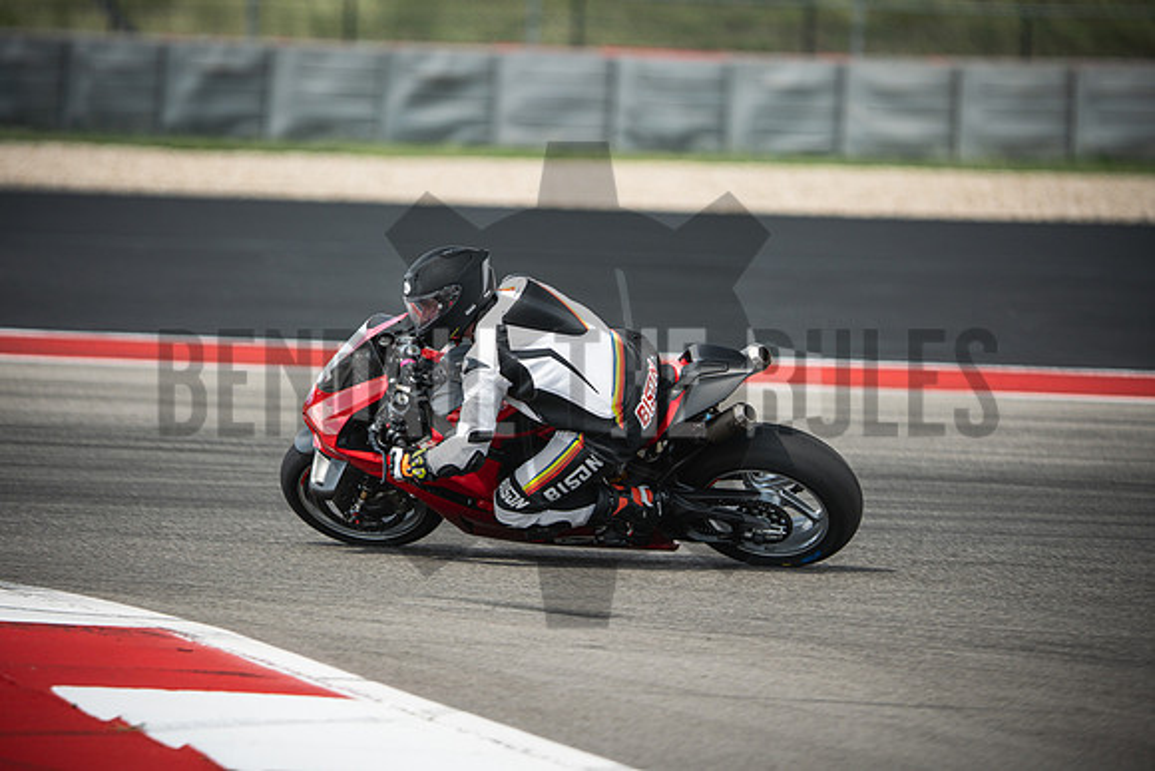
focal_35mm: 300
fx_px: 9627
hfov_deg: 6.9
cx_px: 578
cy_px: 386
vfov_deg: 4.6
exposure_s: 1/1600
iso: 320
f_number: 2
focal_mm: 200
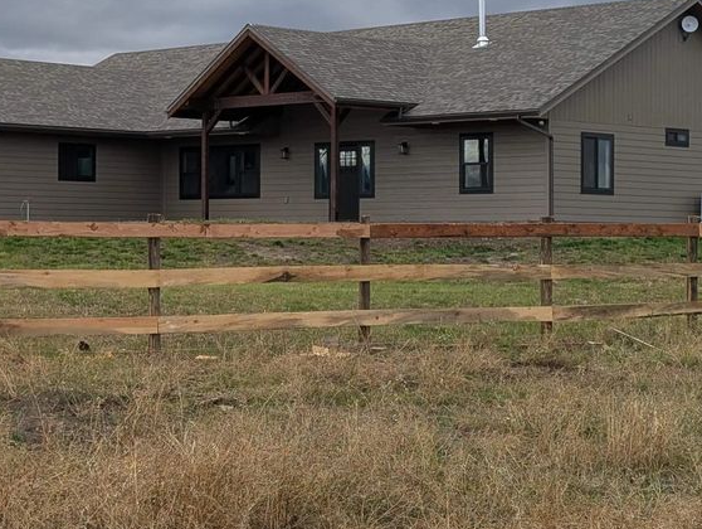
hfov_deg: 21.7
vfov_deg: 16.4
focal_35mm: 90
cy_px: 154
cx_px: 229
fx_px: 1828
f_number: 1.68
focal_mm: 6.9
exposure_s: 1/730
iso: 21
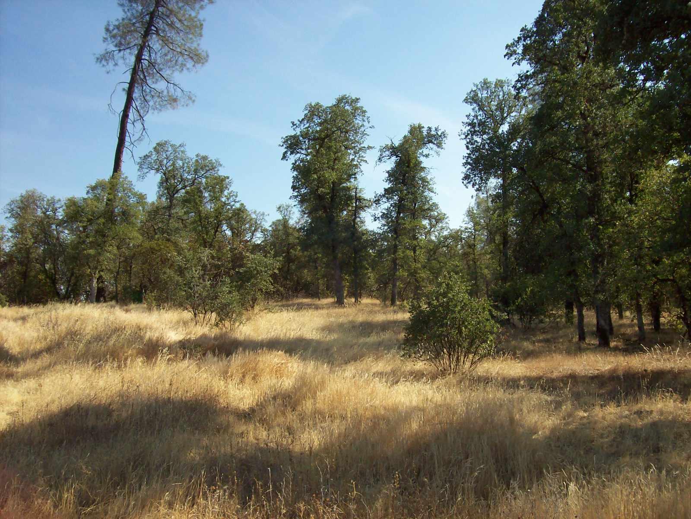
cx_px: 346
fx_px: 719
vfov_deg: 39.7
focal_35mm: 36
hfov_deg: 51.4
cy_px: 260
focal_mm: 6
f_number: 4.8
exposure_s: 1/456
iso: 80
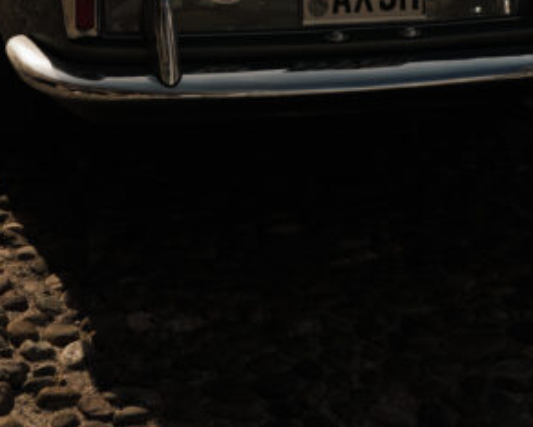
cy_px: -516
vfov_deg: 12.1
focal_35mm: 108
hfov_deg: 17.7
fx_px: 1705
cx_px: 160
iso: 100
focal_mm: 24
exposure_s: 1/800
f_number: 4
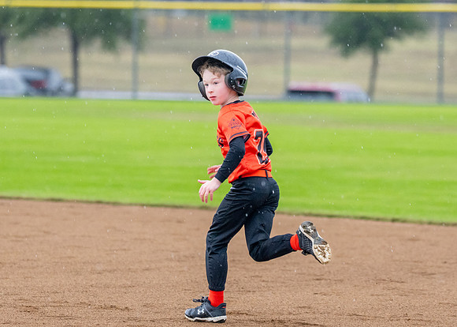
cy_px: 147
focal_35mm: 271
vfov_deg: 5.3
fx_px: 3516
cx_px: 216
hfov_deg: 7.4
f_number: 2.8
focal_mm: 140
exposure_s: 1/1000
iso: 1600
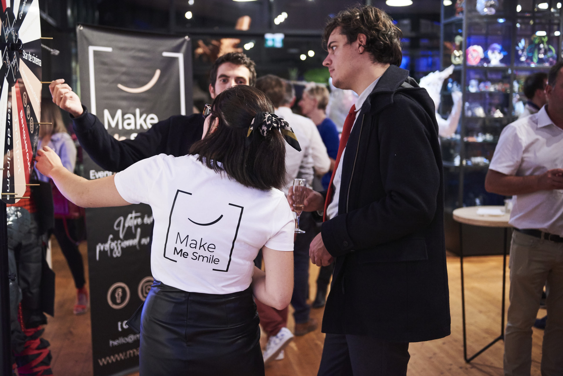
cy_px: 188
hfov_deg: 43.6
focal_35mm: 45
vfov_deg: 29.9
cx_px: 282
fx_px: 704
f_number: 2.8
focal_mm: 45
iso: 3200
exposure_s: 1/125
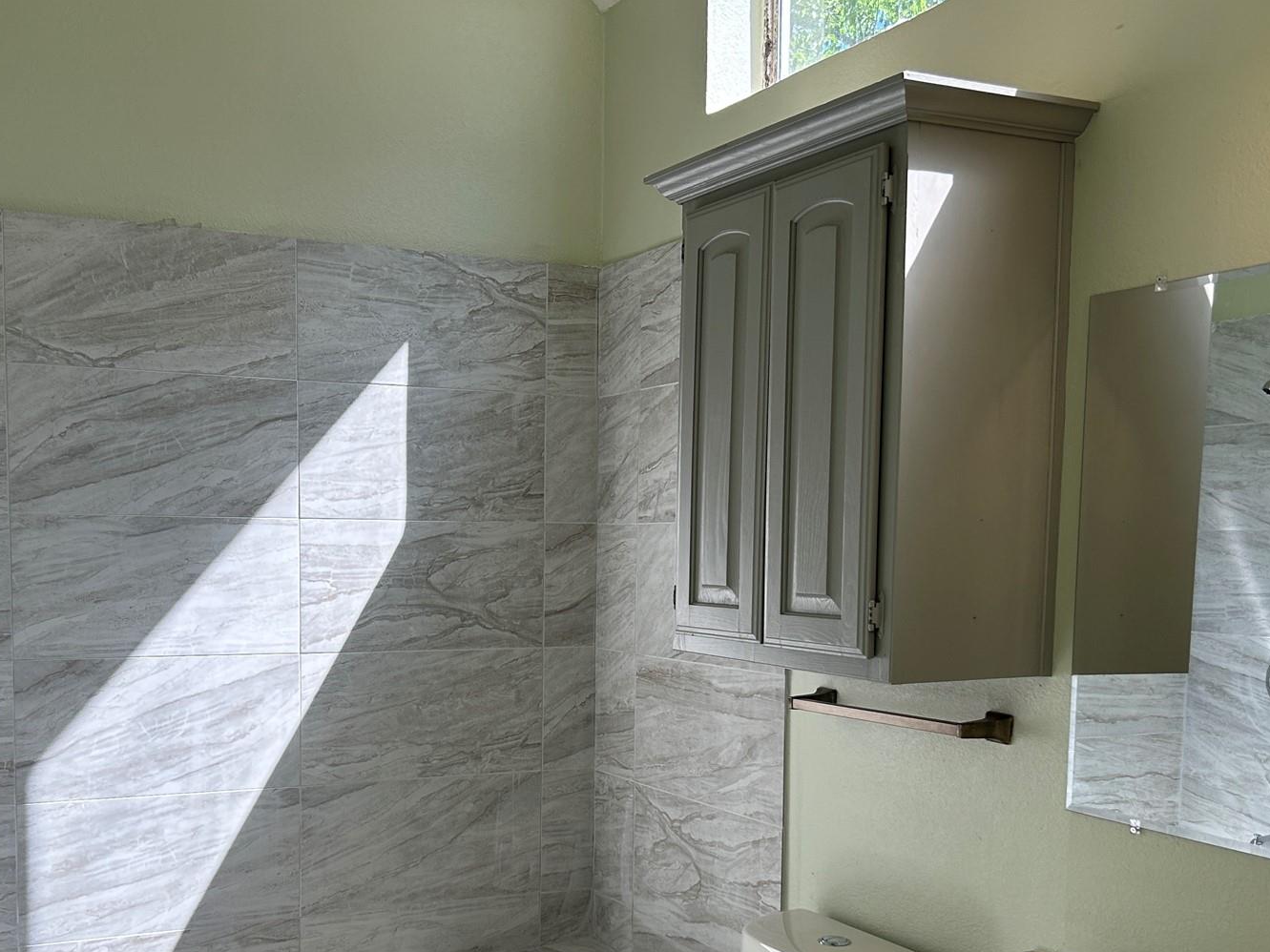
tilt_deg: -4.4
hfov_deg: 46.6
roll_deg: +0.1
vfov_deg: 35.4
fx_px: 1467
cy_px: 671
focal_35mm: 40
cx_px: 527
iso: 50
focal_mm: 5.7
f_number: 1.5
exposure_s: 1/552
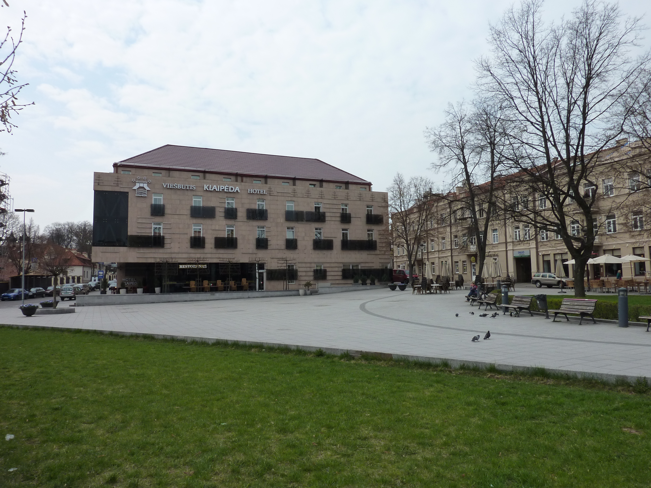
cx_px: 326
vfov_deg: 54.9
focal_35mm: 25
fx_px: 470
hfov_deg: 69.4
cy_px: 244
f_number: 5
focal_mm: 4.1
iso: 125
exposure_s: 1/400
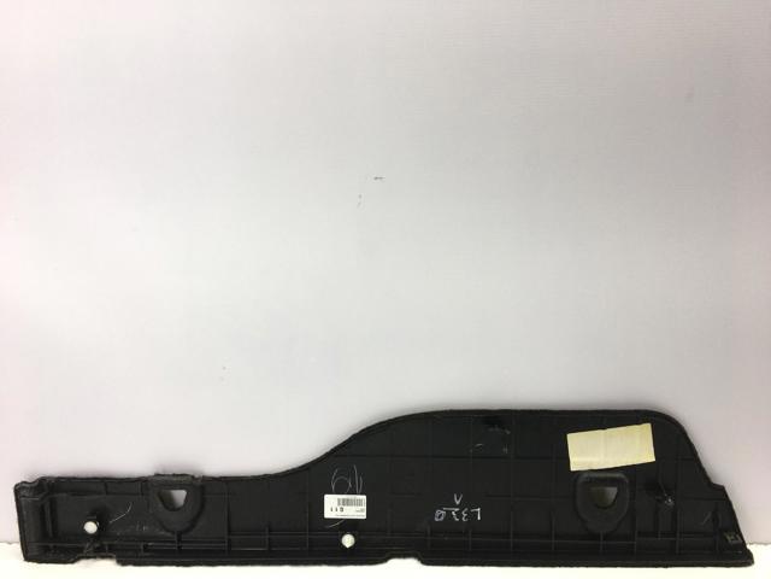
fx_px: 646
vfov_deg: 48.2
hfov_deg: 61.7
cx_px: 386
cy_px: 290
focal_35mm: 29
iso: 25
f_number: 2.2
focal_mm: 4.15
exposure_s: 1/149
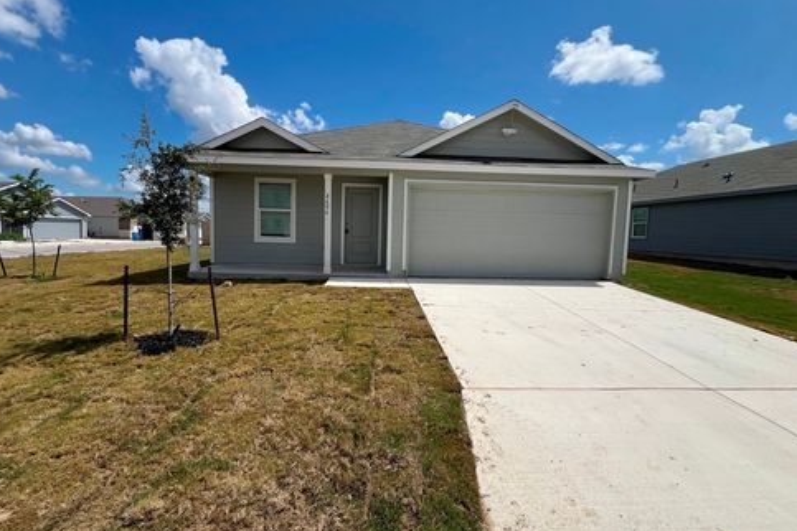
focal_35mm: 14
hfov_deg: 104.2
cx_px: 386
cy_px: 255
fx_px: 310
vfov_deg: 81.2
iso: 40
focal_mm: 1.57
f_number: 1.8
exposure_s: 1/6944
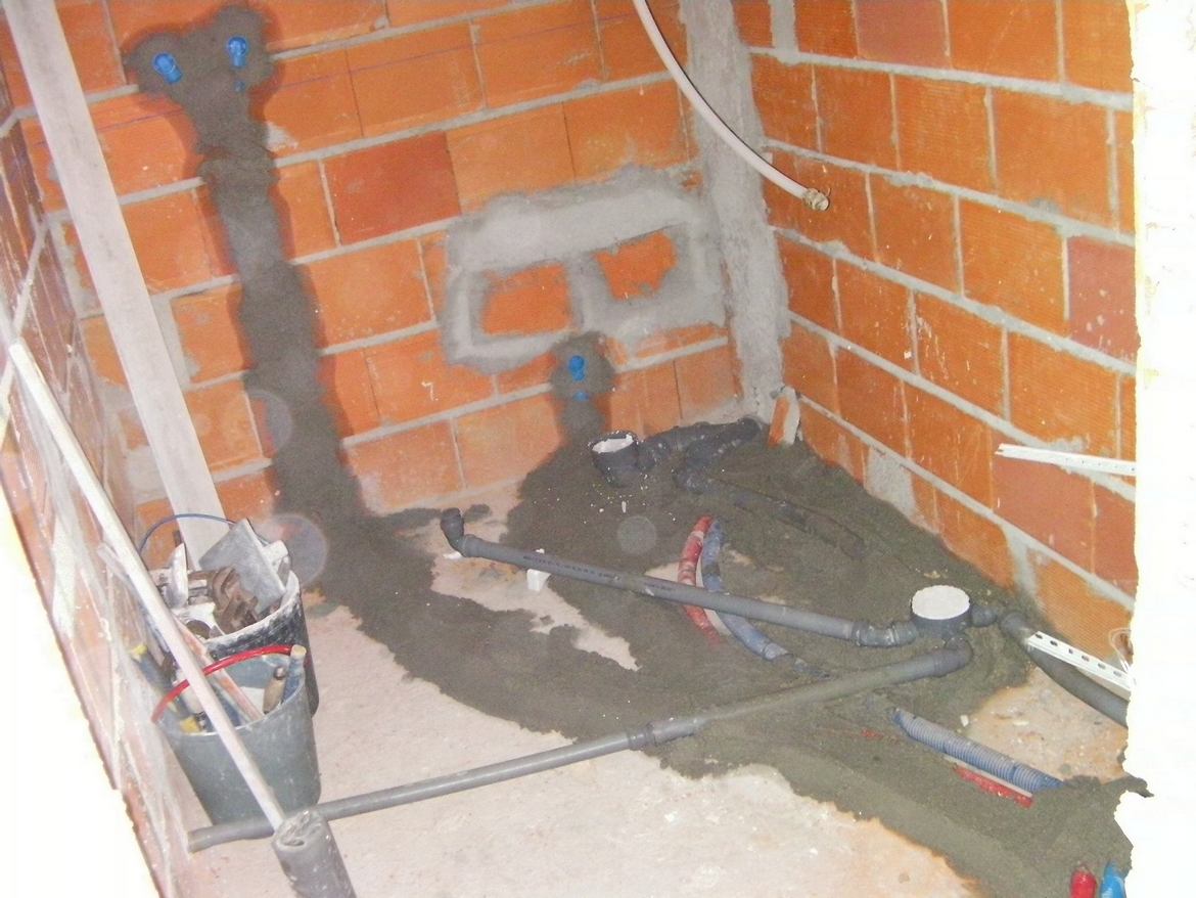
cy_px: 449
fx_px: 1313
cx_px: 598
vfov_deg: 37.7
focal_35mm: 38
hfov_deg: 49.0
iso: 800
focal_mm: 6.8
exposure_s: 1/30
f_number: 3.5
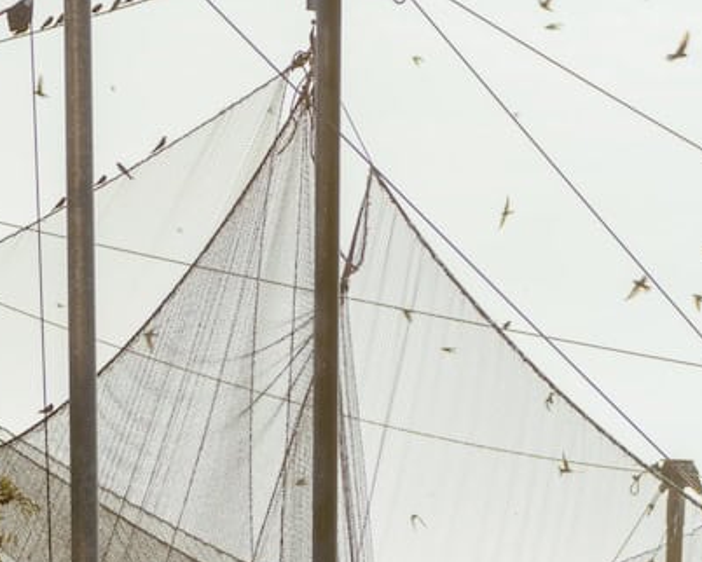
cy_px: 550
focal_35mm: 441
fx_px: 9167
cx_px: 529
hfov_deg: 4.4
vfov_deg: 3.5
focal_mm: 126
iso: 100
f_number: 5
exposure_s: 1/320
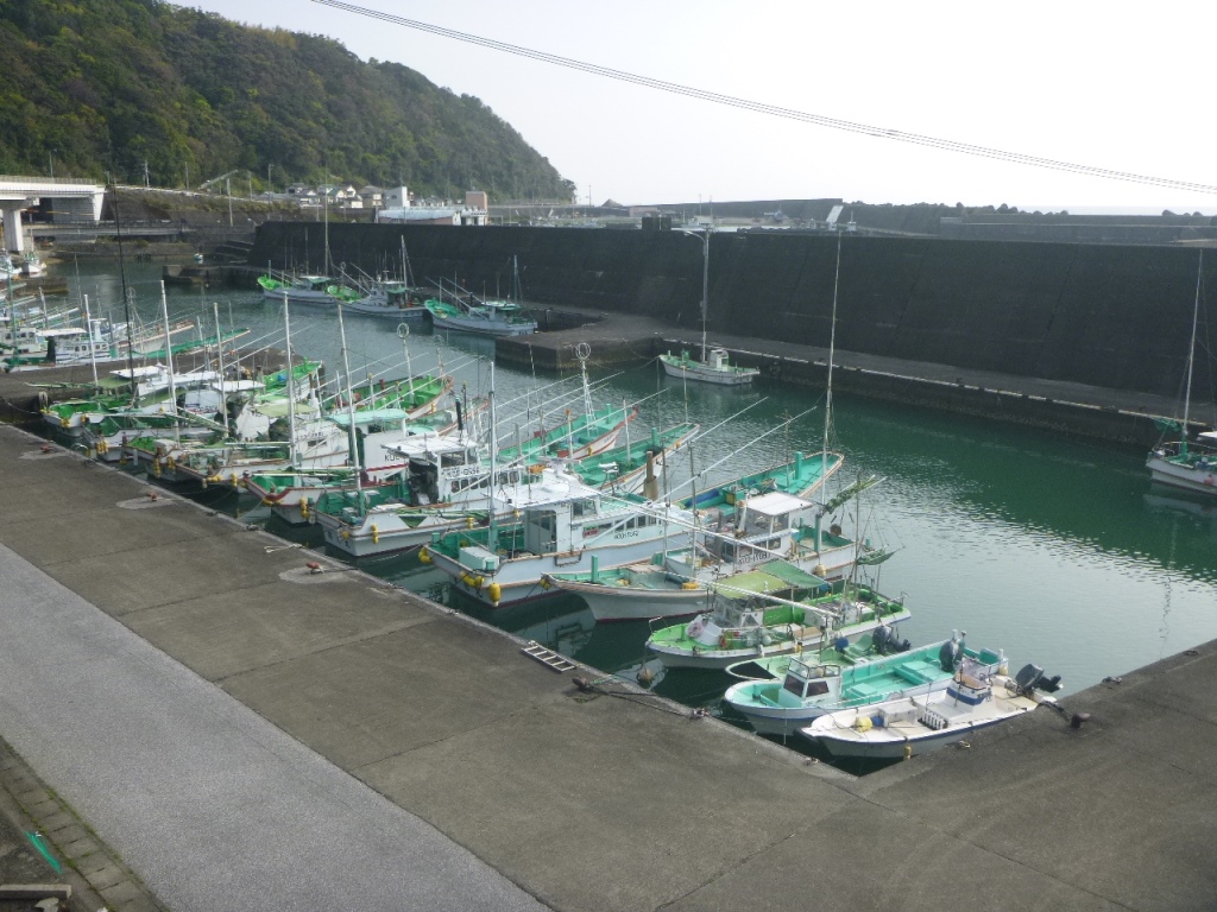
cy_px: 456
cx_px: 608
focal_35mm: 33
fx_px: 1160
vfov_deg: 42.9
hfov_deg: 55.4
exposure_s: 1/320
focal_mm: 5.9
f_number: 4.3
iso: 100
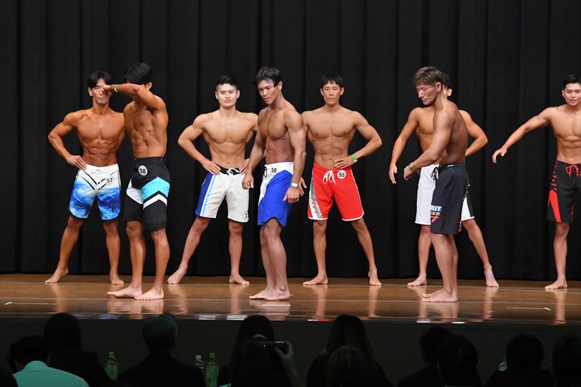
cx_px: 290
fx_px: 2533
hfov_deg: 13.1
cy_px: 194
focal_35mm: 157
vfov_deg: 8.7
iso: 8000
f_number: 5.6
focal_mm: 105
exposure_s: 1/400
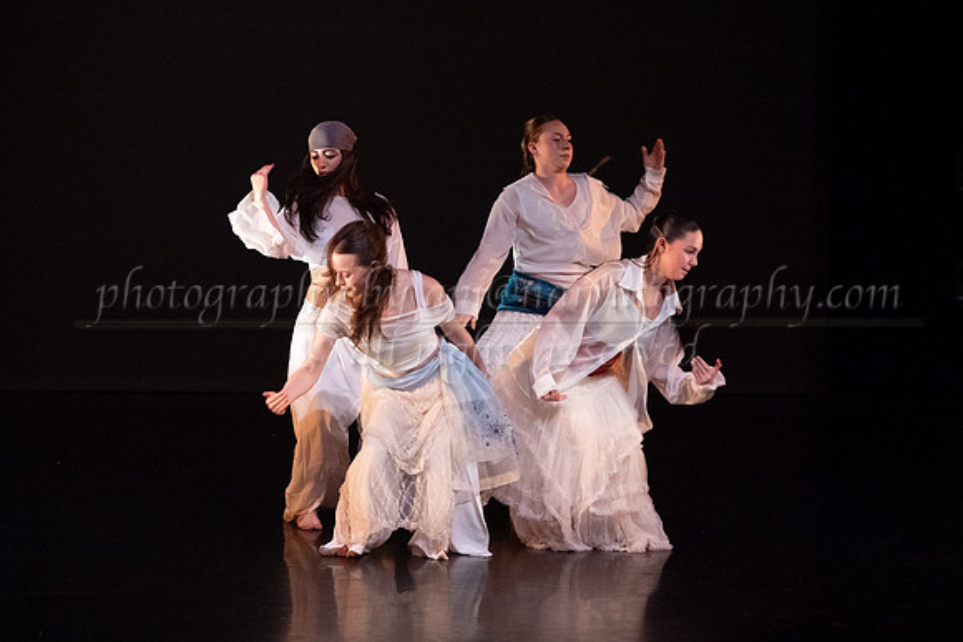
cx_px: 539
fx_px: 2293
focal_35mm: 86
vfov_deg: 15.9
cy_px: 296
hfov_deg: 23.7
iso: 4000
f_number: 4
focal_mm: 72
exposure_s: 1/400
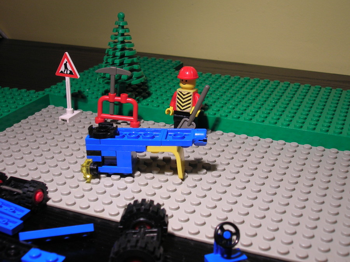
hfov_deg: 38.2
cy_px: 131
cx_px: 175
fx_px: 505
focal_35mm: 50
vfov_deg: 29.1
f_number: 3.3
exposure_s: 1/13.5
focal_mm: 8.4
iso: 50
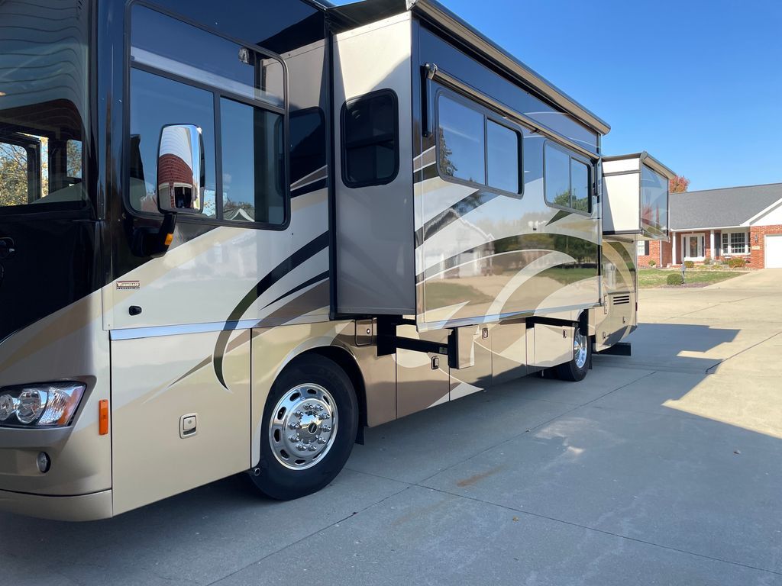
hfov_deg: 67.3
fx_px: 587
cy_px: 293
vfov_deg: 53.1
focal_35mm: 26
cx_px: 391
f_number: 1.6
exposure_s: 1/997
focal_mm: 4.2
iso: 32
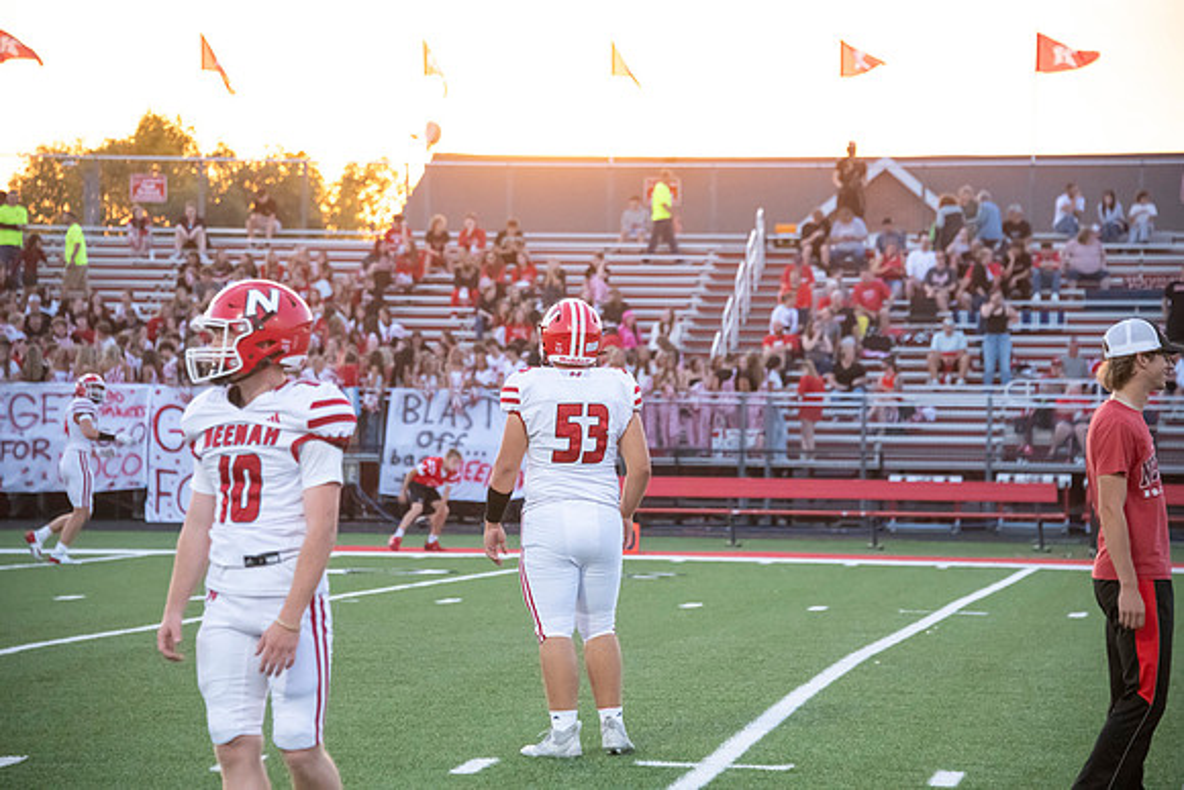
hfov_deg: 13.7
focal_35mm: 150
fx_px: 4934
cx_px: 592
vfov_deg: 9.2
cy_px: 395
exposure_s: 1/1250
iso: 4000
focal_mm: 150
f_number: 5.6
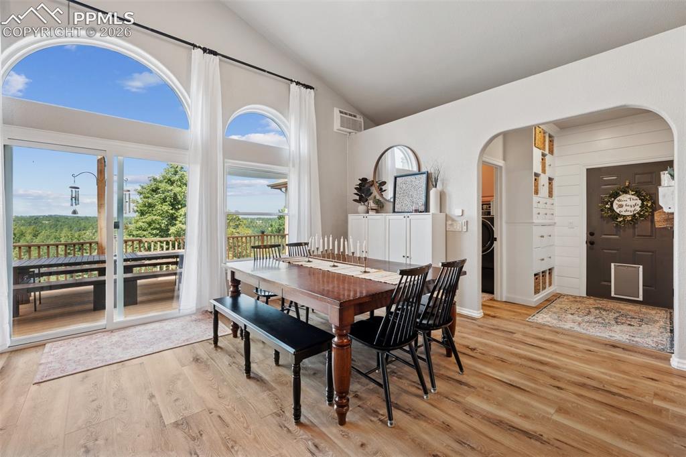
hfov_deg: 100.4
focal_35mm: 15
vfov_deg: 77.3
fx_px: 286
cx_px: 343
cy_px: 228
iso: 100
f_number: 11
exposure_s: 1/1.67
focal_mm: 15
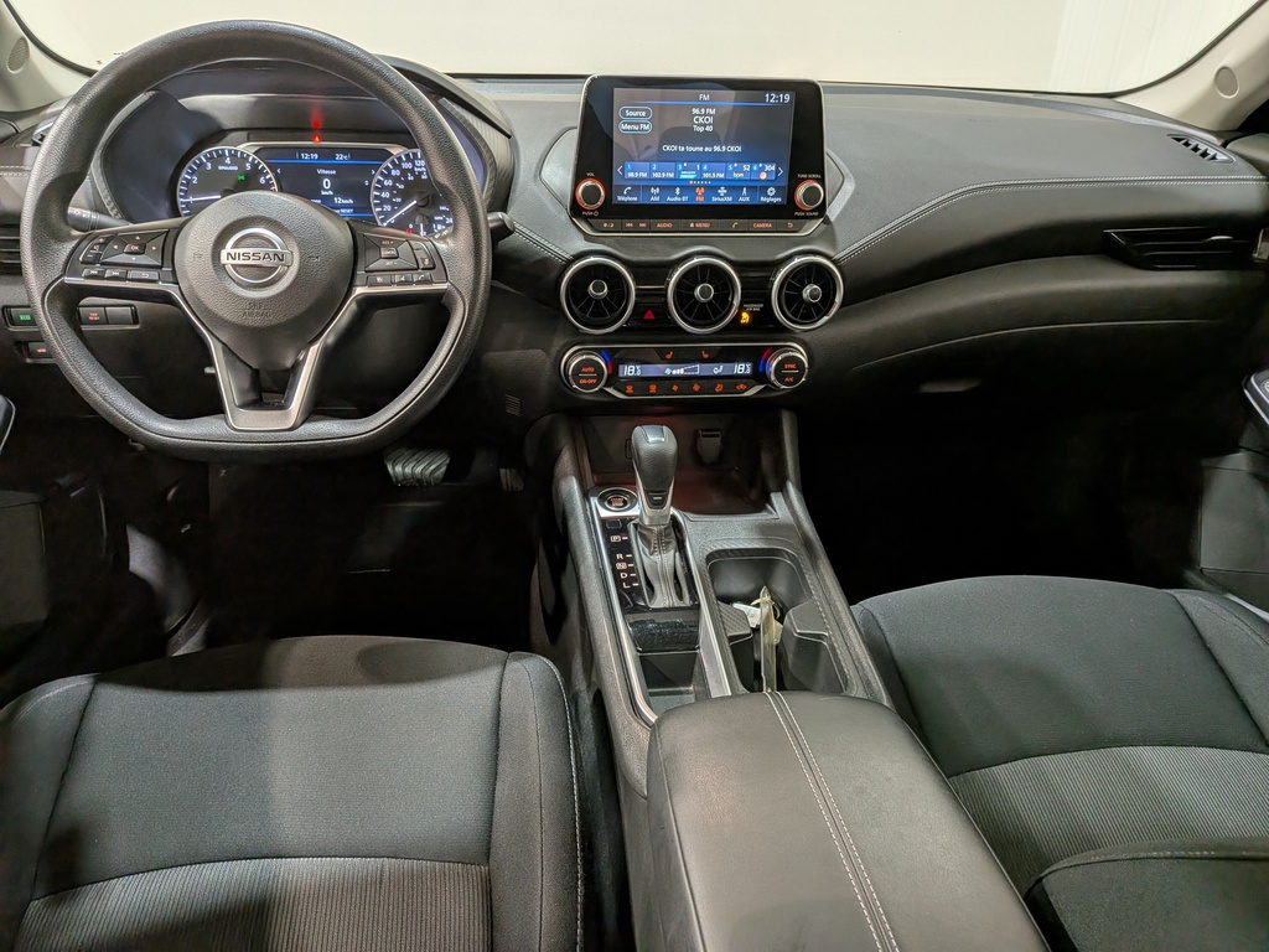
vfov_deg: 56.8
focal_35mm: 24
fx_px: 880
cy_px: 476
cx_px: 634
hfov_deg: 71.6
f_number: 1.7
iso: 72
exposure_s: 1/40
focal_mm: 4.53
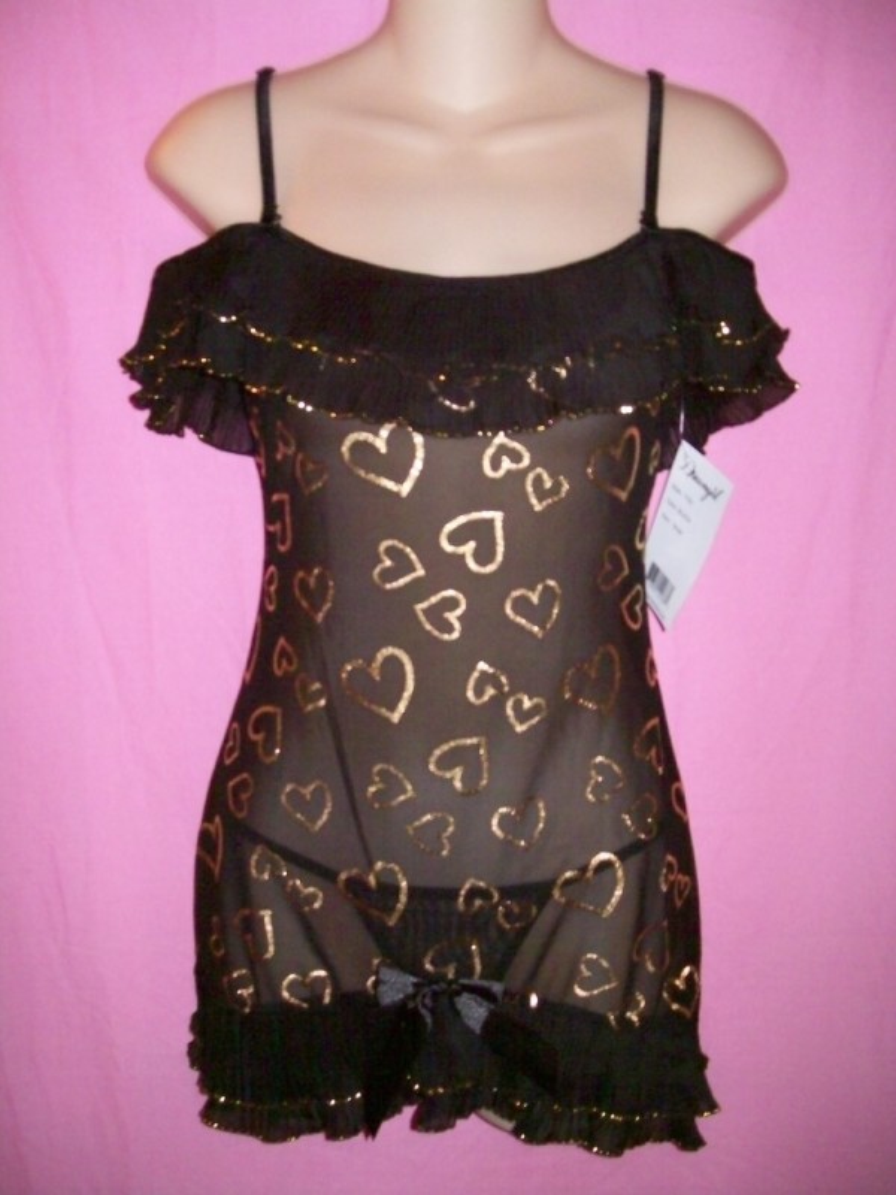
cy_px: 598
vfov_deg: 51.4
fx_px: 1242
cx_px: 448
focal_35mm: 36
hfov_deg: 39.7
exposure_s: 1/64
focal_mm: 6
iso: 160
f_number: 2.7
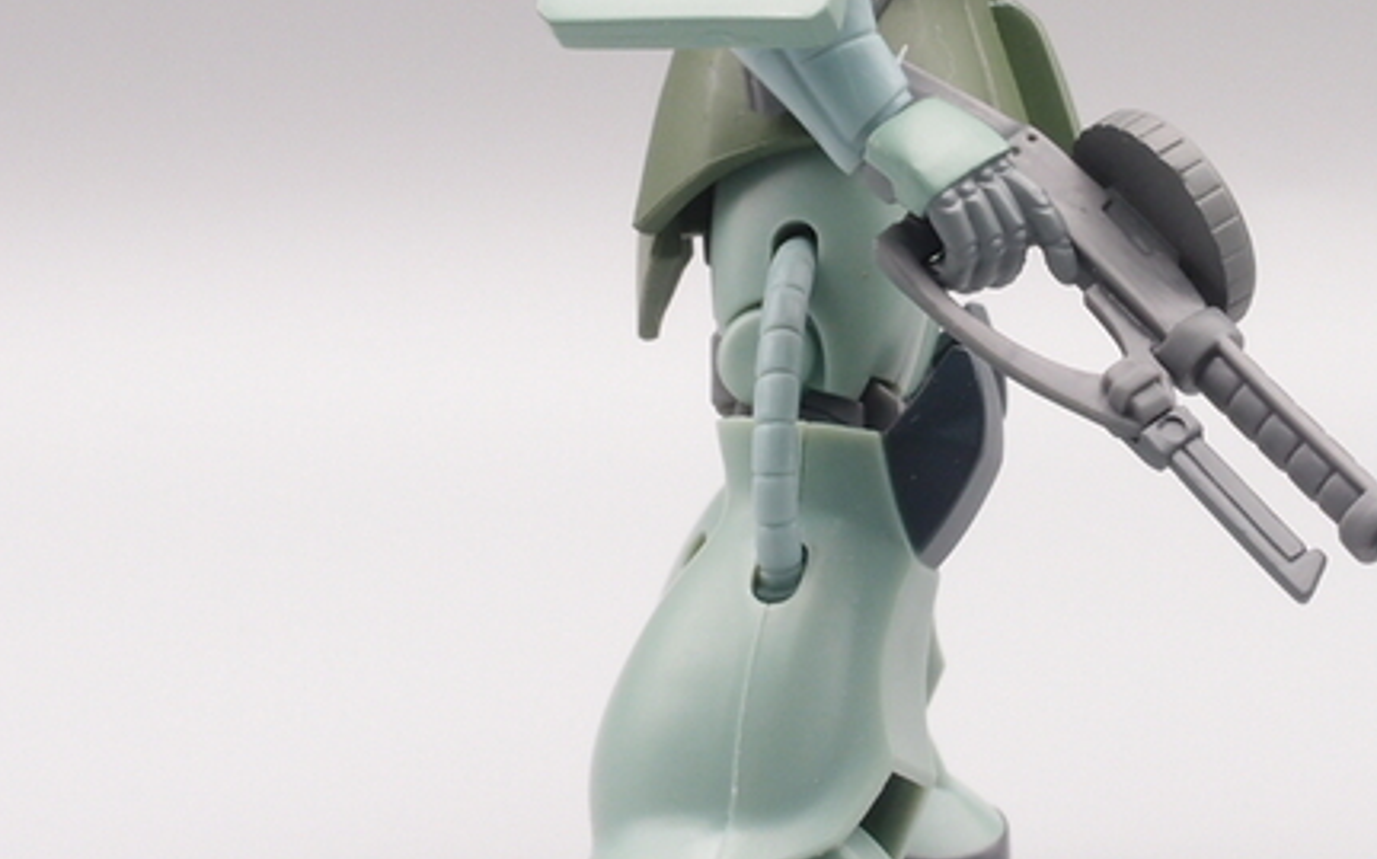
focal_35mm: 128
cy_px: 192
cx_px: 850
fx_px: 4802
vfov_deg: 10.2
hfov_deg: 16.3
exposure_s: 1/13
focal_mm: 14.05
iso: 100
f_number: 8
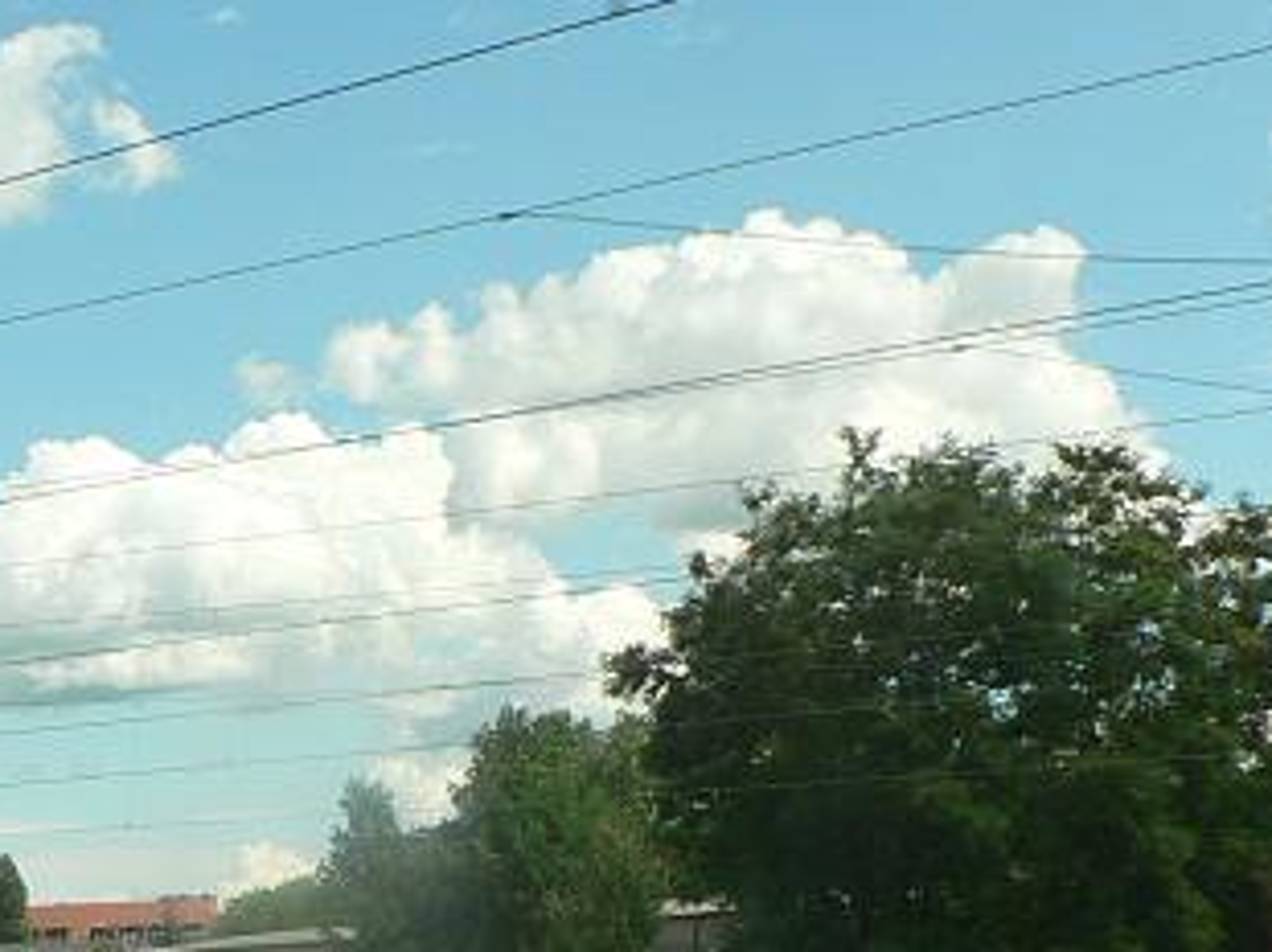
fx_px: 3415
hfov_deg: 20.8
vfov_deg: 15.7
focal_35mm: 93
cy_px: 870
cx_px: 217
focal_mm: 6
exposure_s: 1/250
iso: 80
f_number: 4
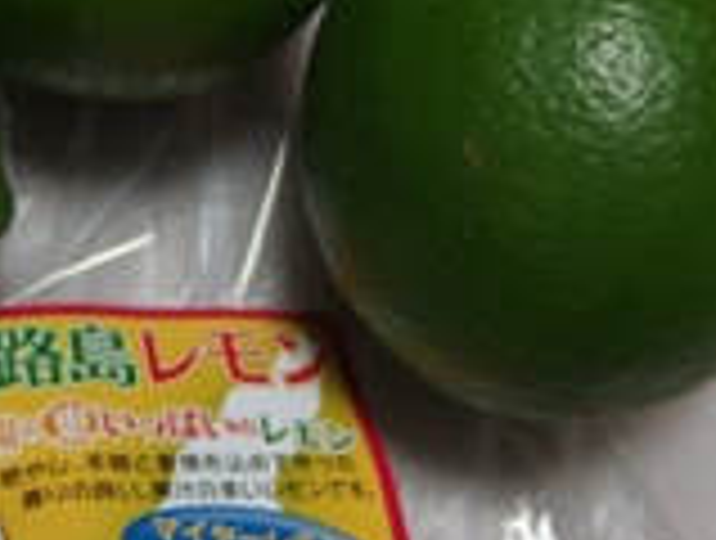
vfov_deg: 23.7
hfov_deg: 30.5
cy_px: 196
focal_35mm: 62
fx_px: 1285
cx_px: 167
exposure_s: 1/50
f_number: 2
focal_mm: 4.7
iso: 125
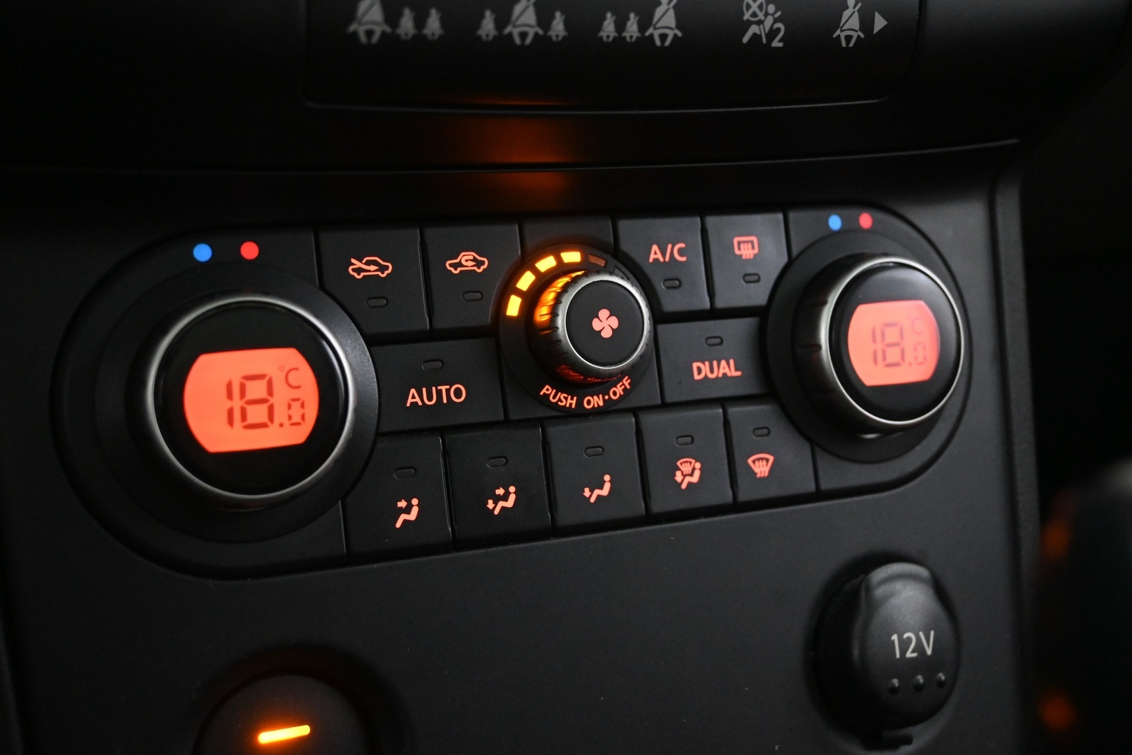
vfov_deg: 30.8
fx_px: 1368
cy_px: 378
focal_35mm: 44
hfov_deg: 45.0
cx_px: 566
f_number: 4.8
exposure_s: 1/25
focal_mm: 29
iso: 5000
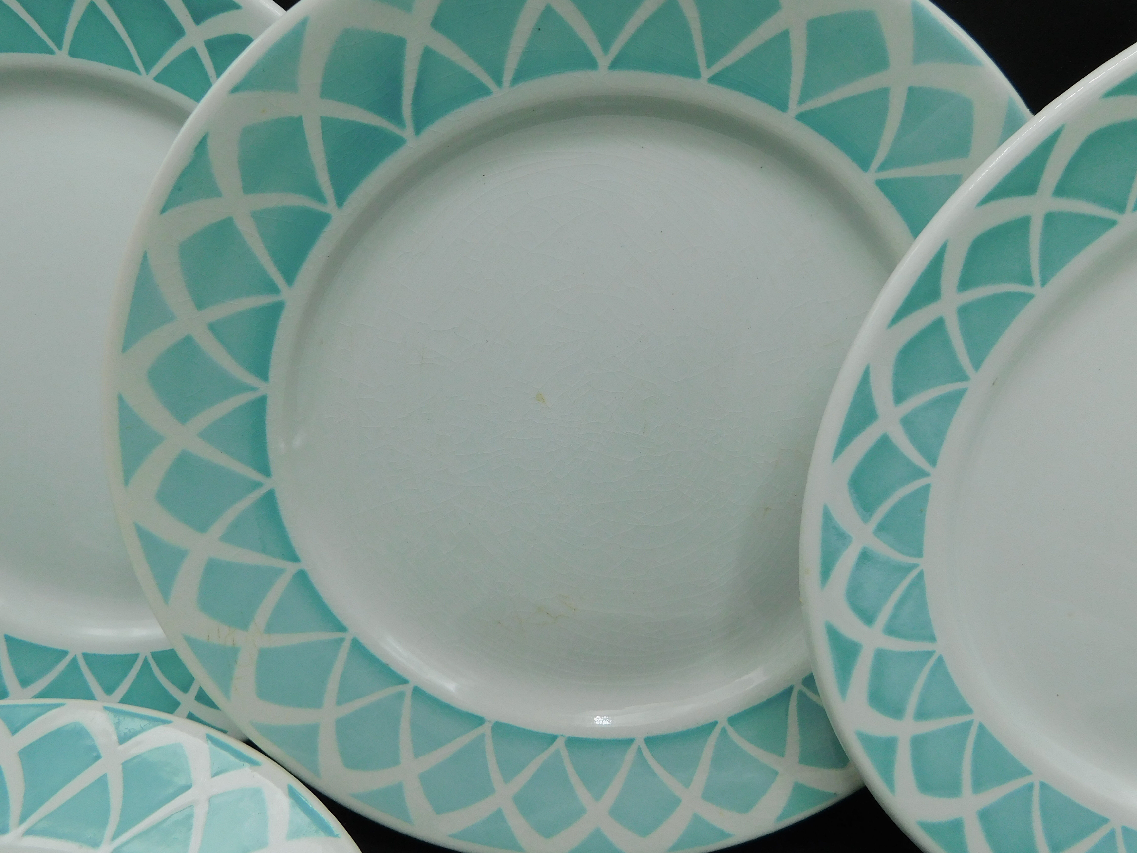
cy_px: 426
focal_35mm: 23
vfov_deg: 58.9
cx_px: 568
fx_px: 755
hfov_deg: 73.9
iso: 125
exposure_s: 1/320
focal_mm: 4
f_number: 3
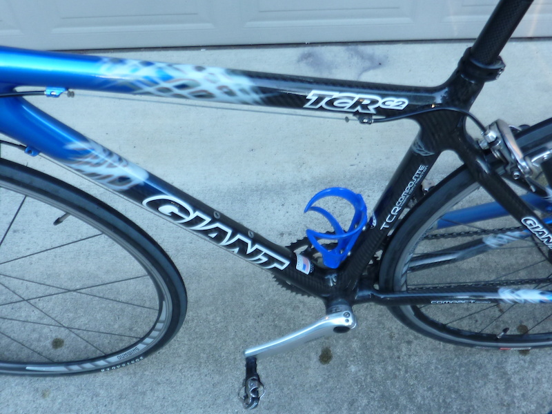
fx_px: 526
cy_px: 207
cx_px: 276
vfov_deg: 42.9
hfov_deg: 55.4
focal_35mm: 33
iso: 125
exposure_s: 1/30
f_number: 3.3
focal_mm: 4.1
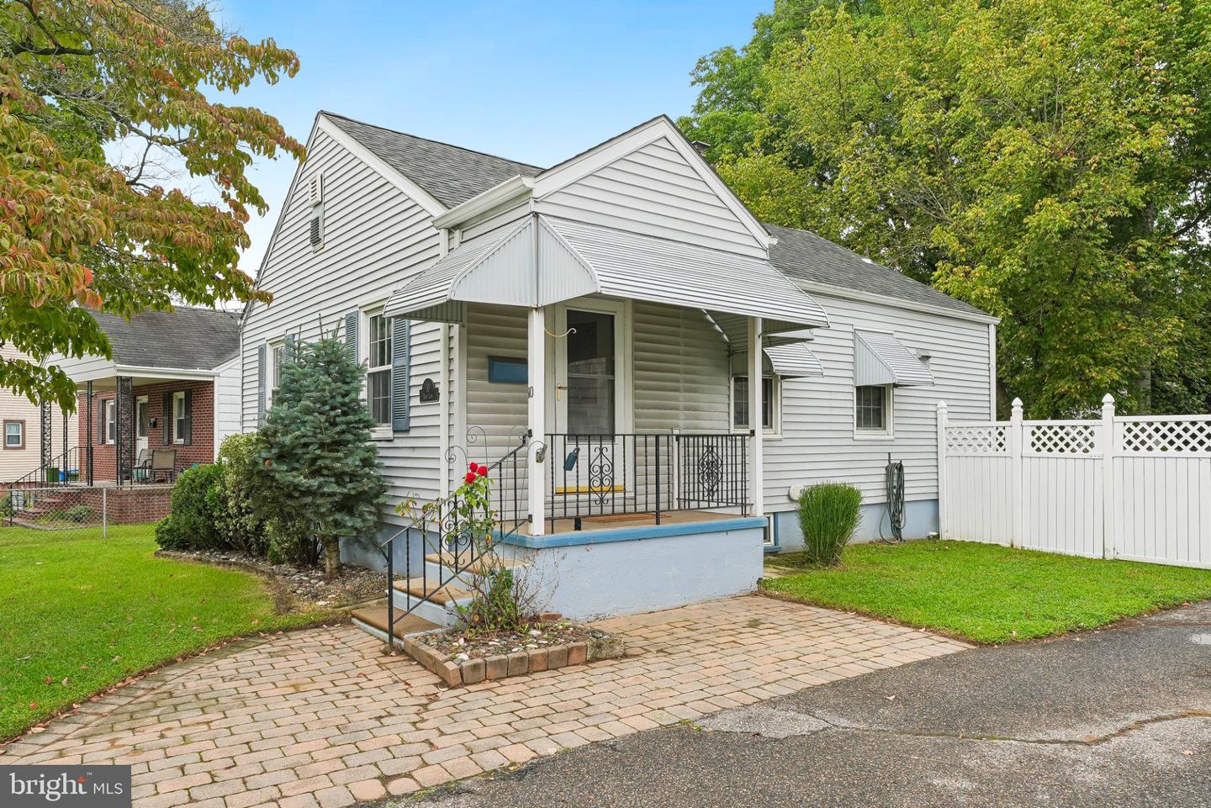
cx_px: 606
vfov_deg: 53.2
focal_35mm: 24
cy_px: 404
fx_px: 808
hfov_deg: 73.7
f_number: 11
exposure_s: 1/30
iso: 320
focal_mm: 24
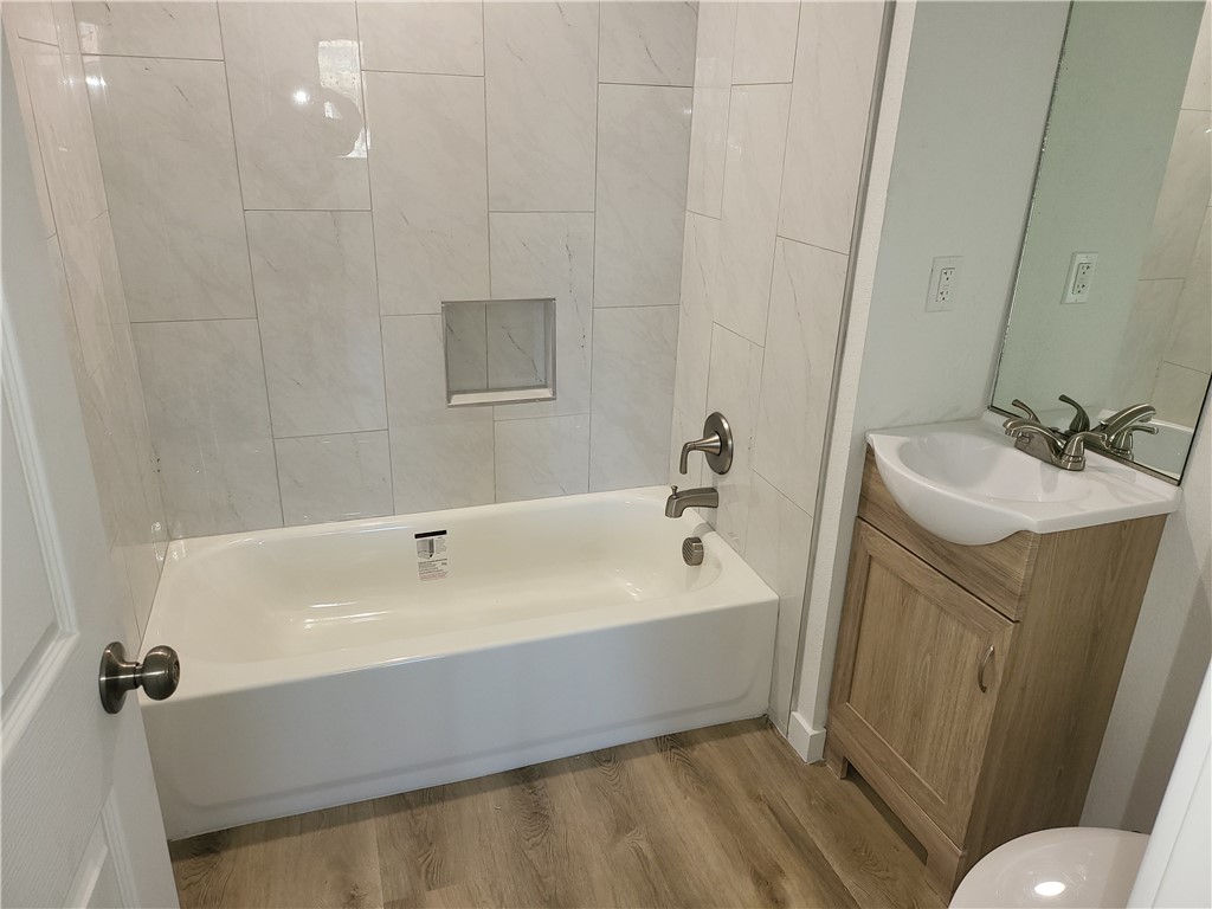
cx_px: 606
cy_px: 454
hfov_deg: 71.6
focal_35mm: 24
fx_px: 840
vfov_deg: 56.8
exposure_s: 1/60
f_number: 1.8
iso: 100
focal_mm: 5
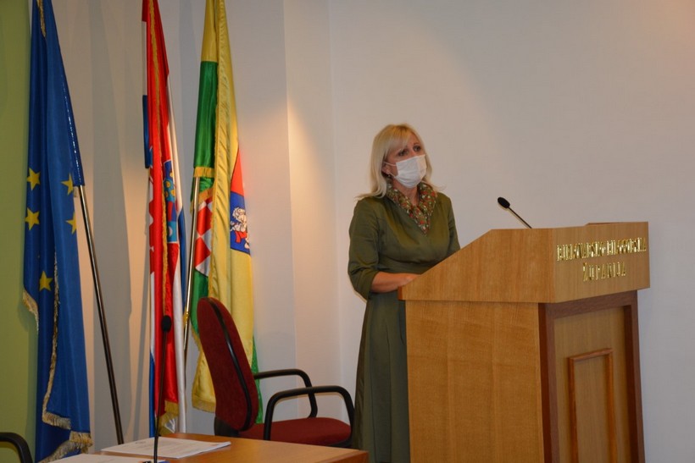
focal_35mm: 68
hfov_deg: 29.9
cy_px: 232
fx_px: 1303
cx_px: 348
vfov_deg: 20.2
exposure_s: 1/60
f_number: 4.5
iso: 640
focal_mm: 45
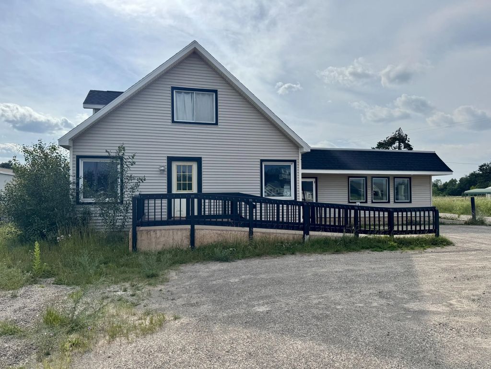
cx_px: 246
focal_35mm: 24
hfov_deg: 71.6
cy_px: 184
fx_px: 340
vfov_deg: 56.8
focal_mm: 6.76
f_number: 1.78
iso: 80
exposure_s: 1/10417
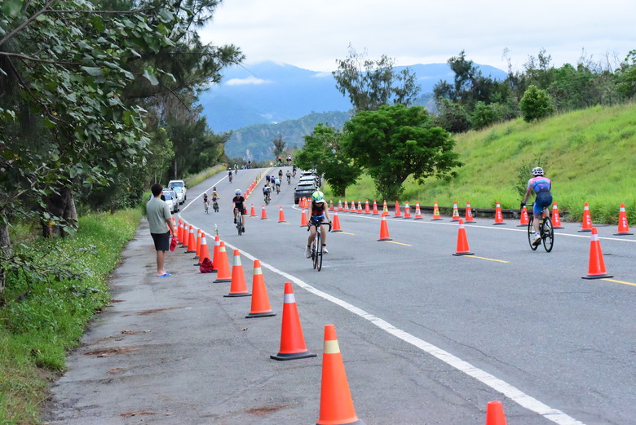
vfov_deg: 14.4
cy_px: 212
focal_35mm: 95
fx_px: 1679
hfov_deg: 21.4
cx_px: 318
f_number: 11
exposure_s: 1/2000
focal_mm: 95
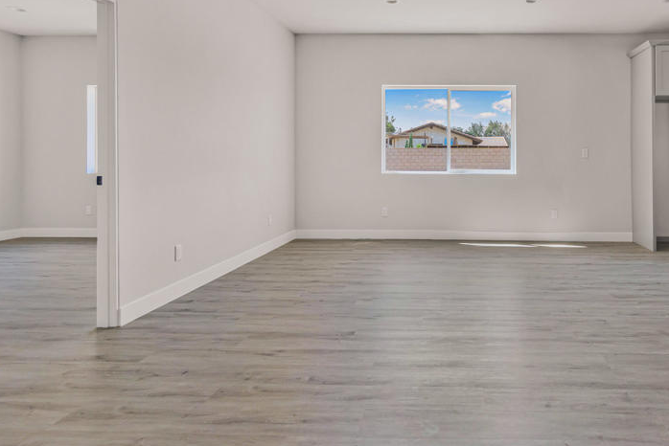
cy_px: 170
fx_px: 409
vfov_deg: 56.6
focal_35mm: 22
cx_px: 450
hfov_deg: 75.9
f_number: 8
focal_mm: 10
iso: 400
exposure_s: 1/40
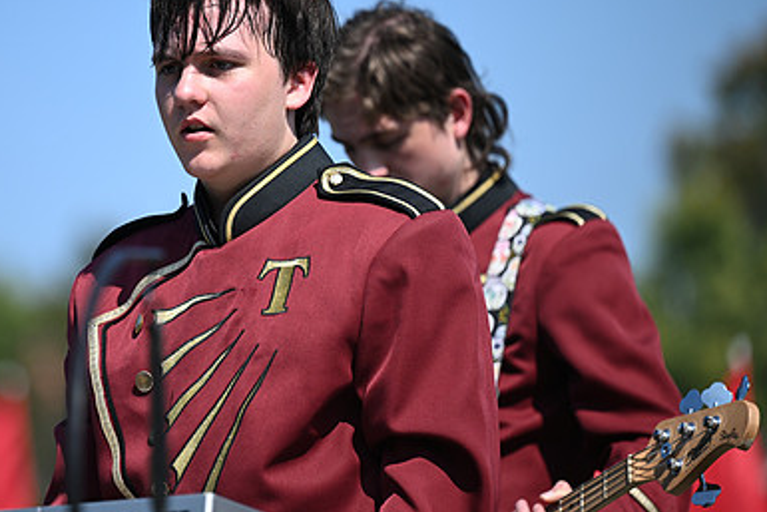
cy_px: 228
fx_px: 6095
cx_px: 247
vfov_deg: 4.8
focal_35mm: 286
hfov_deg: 7.2
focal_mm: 190
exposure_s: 1/2000
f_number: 2.8
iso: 110
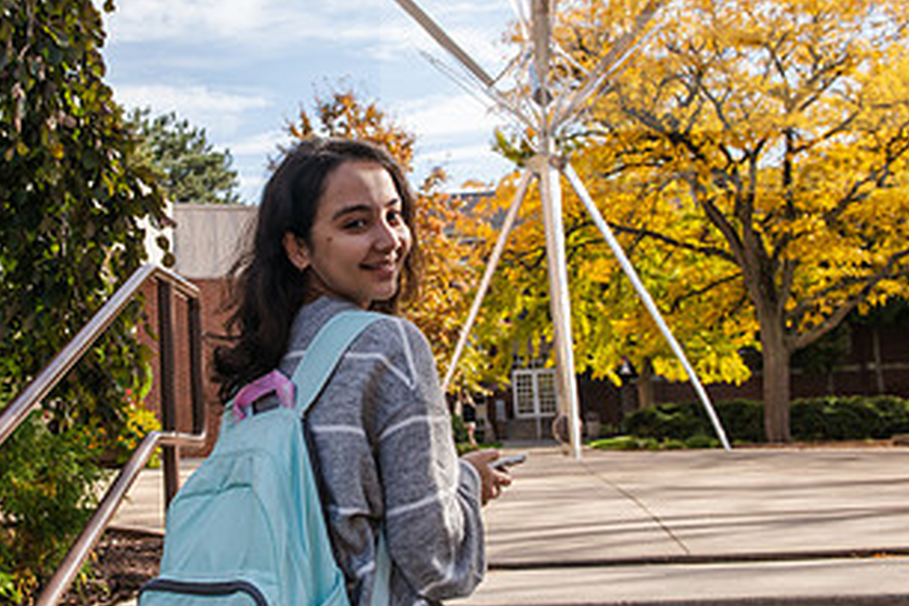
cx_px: 291
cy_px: 242
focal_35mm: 55
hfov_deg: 35.8
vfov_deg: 24.6
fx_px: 1389
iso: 250
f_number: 7.1
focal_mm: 29
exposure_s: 1/320
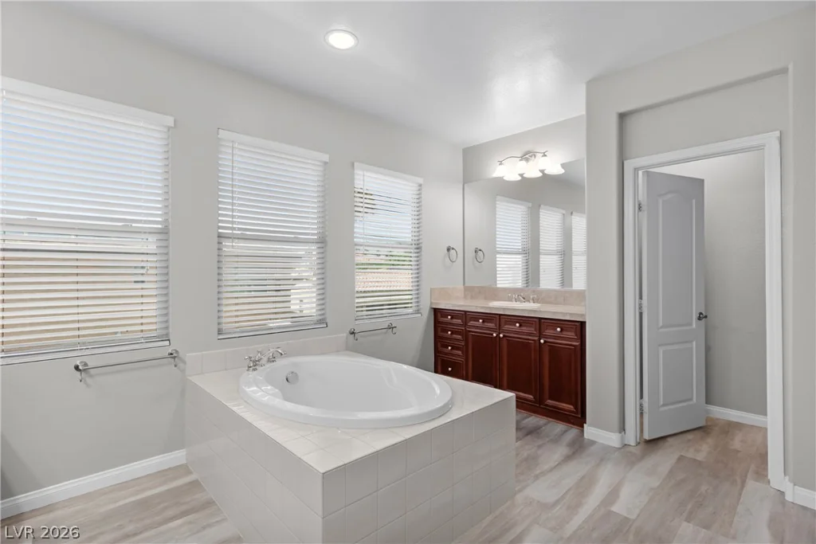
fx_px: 385
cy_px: 272
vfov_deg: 70.5
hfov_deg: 93.3
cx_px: 408
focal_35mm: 17
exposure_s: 1/13
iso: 400
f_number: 8
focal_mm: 17
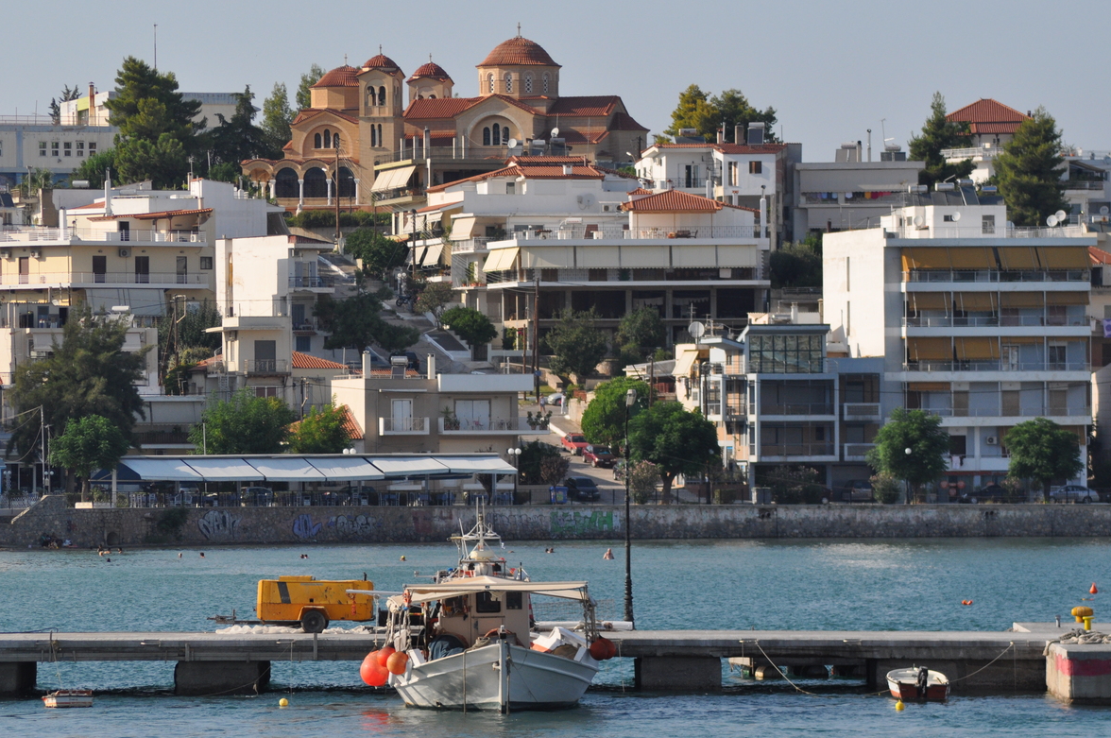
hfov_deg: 8.4
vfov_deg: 5.6
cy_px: 378
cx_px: 561
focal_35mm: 245
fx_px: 7551
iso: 400
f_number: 5.6
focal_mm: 150
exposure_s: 1/2000
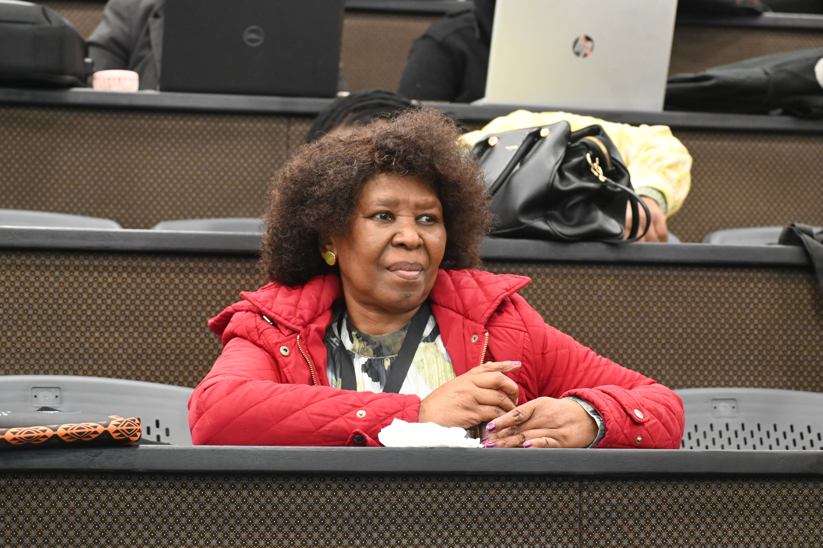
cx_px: 412
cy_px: 274
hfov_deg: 18.9
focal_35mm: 108
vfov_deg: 12.7
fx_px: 2469
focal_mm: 72
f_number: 4.8
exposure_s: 1/60
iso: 3200
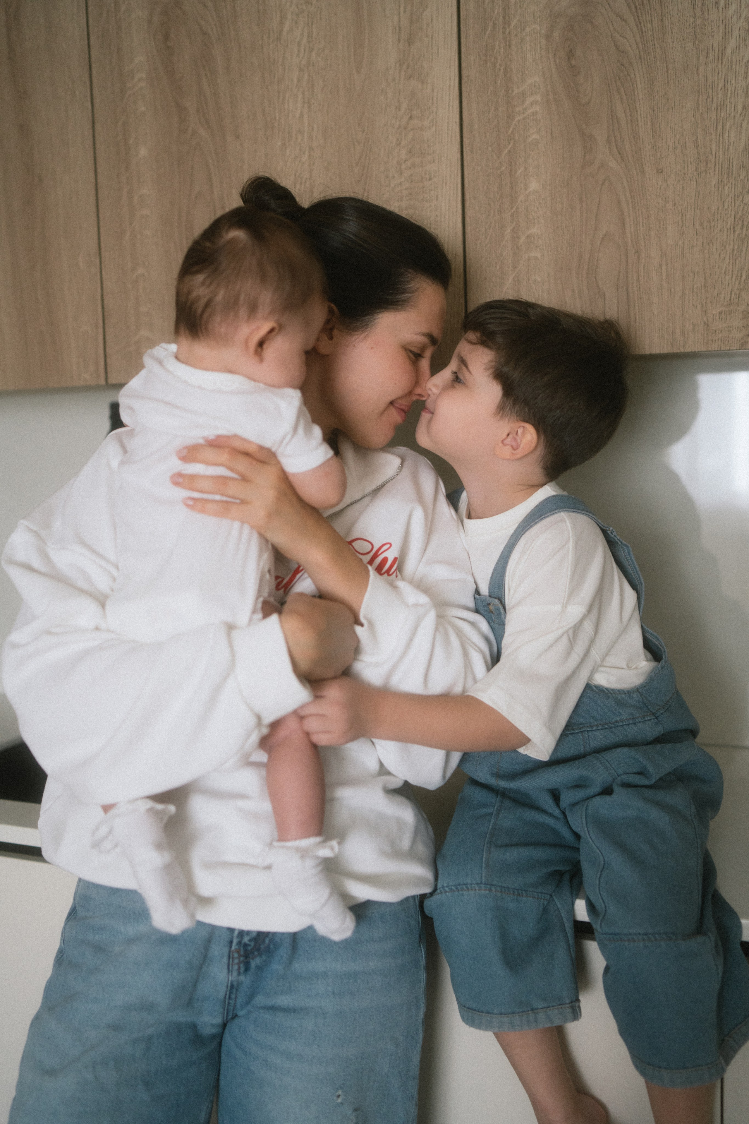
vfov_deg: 54.4
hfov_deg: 37.9
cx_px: 374
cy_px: 562
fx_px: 1092
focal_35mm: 35
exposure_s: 1/400
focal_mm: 35
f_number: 2
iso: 1000
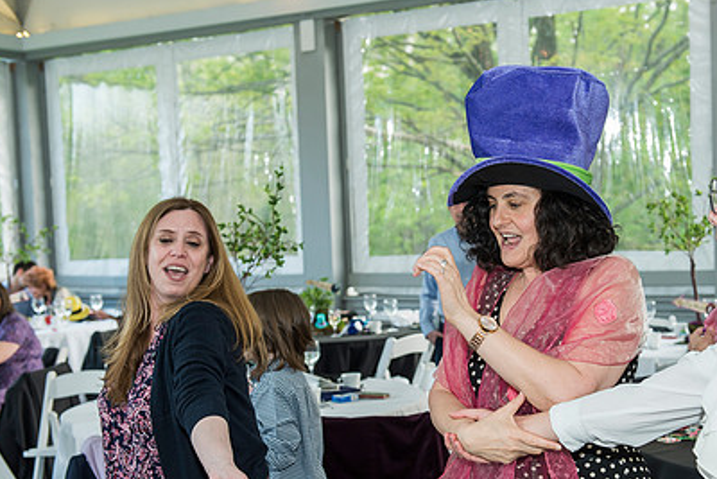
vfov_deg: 23.3
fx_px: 1156
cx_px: 464
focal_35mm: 58
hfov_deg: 34.2
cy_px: 297
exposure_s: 1/160
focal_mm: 40
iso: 640
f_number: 4
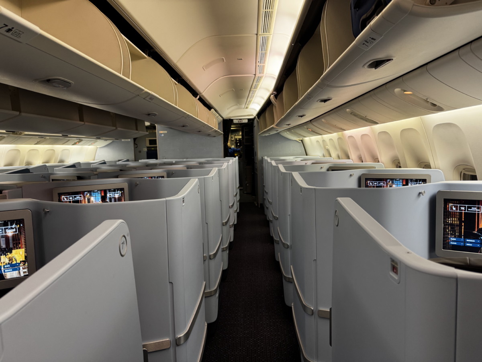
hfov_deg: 71.6
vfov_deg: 56.8
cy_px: 181
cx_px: 241
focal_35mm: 24
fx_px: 334
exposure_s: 1/57
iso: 200
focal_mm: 6.76
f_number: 1.78
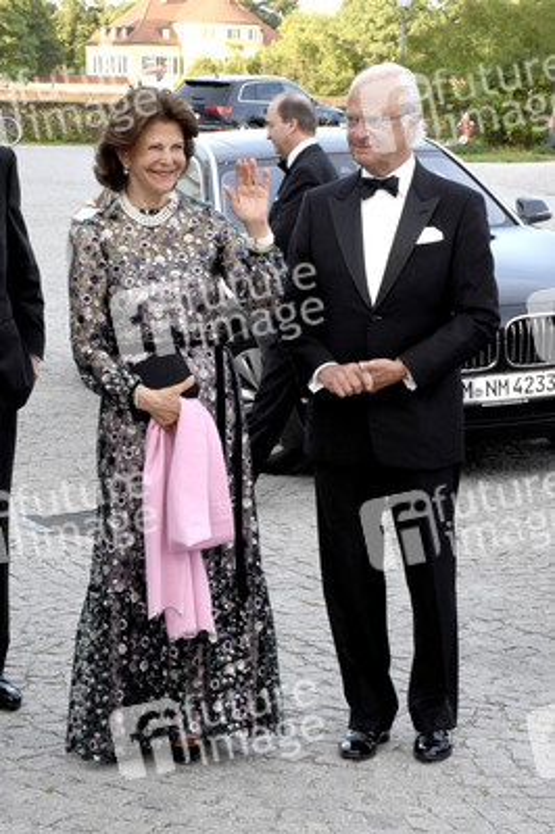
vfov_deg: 21.9
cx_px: 278
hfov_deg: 14.7
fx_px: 2154
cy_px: 417
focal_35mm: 93
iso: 1250
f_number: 18
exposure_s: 1/100
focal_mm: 62
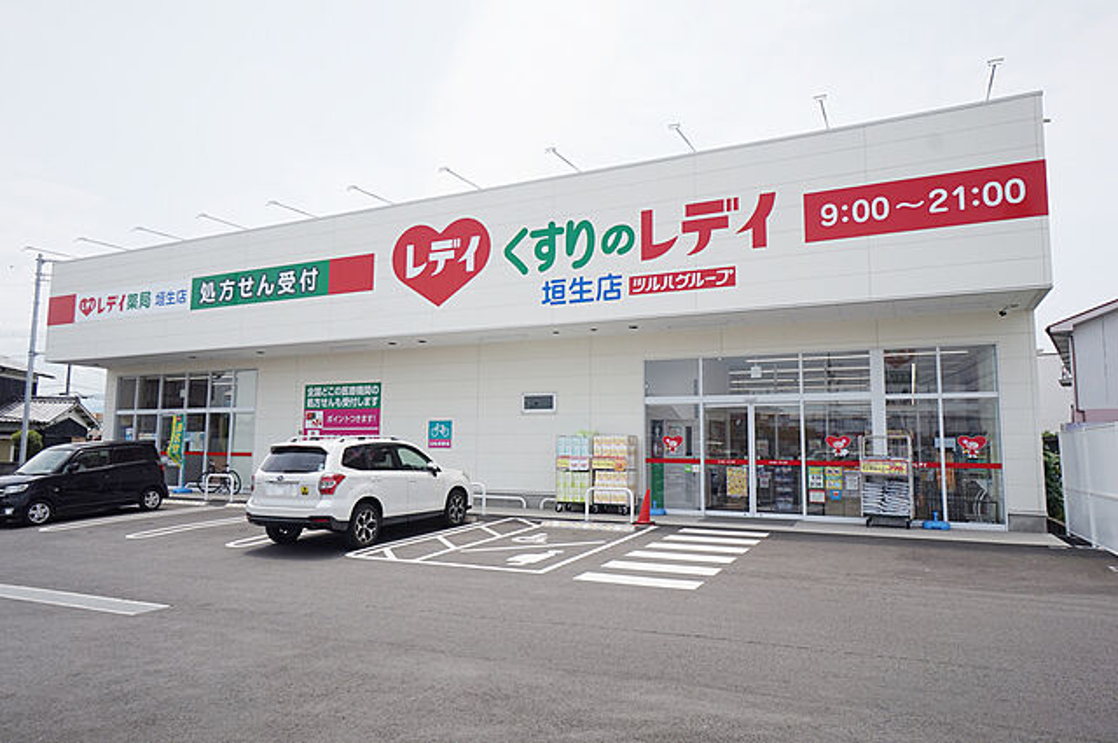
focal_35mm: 22
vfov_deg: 56.0
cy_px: 372
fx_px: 698
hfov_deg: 77.4
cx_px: 559
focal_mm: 15
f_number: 9
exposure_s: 1/250
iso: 100
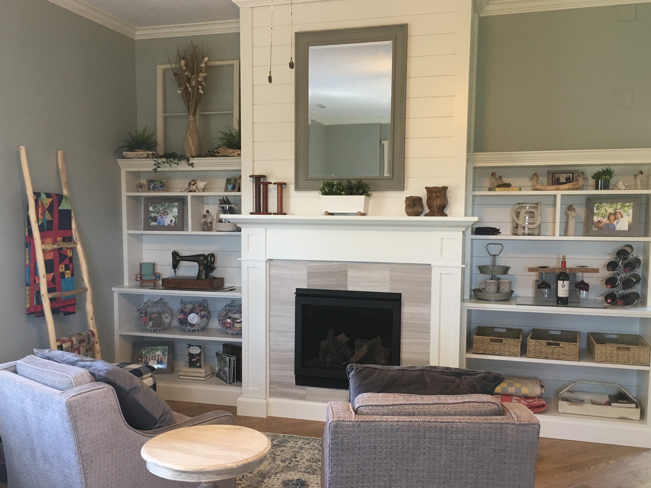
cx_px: 330
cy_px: 275
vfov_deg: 41.7
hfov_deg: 54.0
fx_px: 639
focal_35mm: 34
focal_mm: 4.15
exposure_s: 1/30
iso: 80
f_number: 2.2
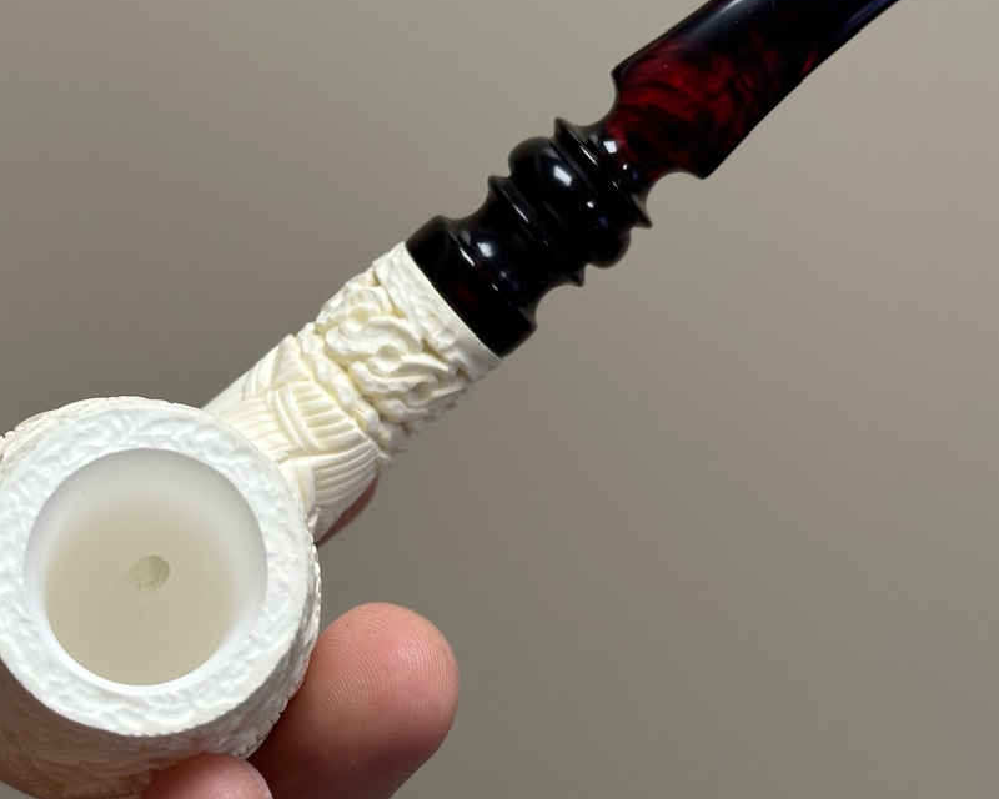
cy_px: 331
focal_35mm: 75
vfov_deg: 20.4
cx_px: 398
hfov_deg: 25.3
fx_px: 2217
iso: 80
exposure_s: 1/121
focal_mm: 6.86
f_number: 1.78
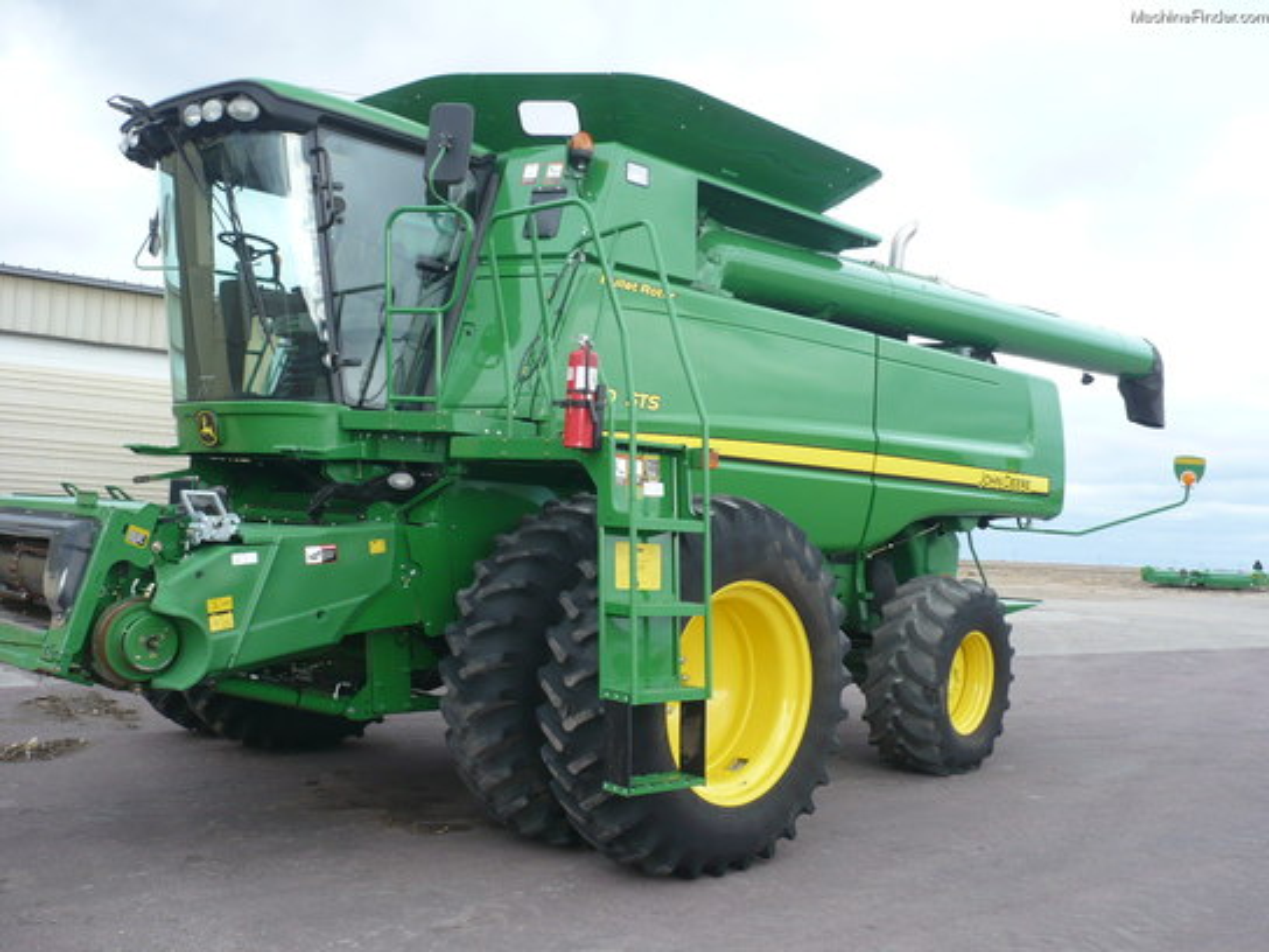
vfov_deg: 40.7
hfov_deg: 52.6
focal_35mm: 35
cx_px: 634
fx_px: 1283
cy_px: 476
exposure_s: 1/200
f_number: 2.8
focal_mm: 5.8
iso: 100
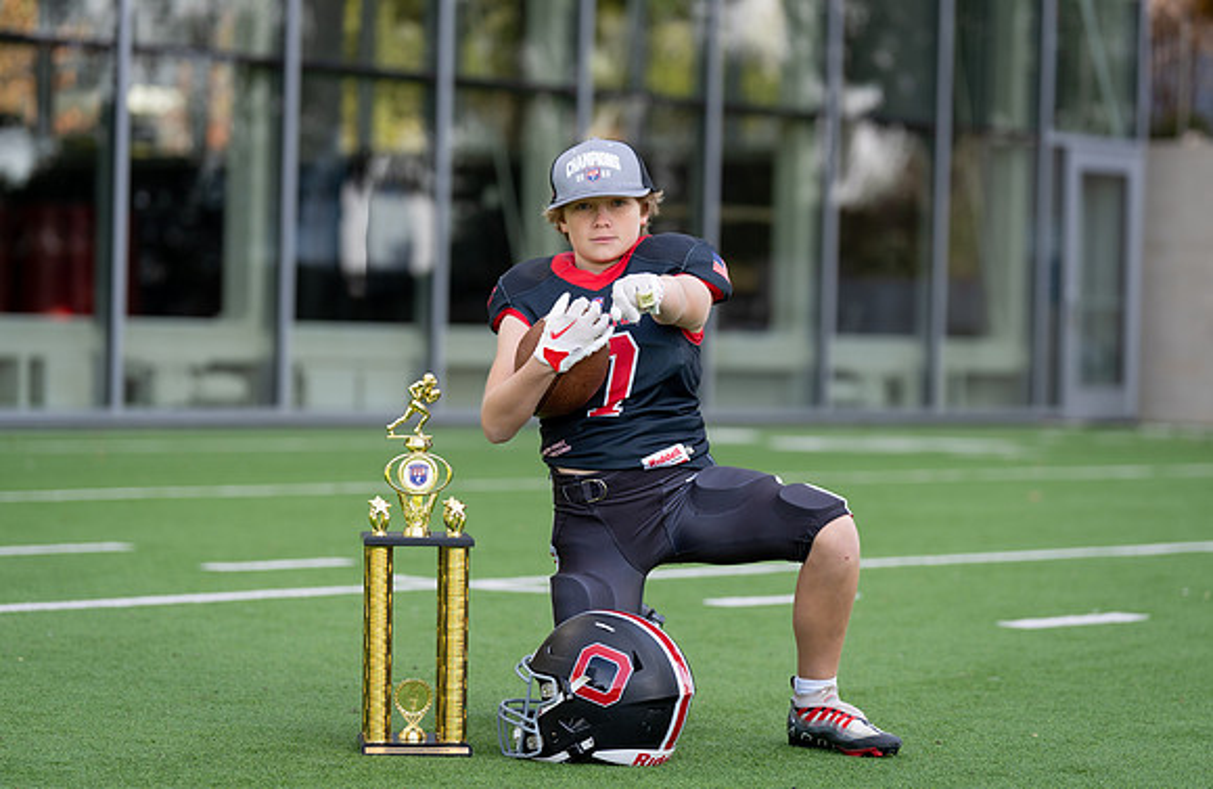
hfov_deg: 17.2
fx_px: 4012
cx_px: 627
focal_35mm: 120
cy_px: 376
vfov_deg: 11.2
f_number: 2.8
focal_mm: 111
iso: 100
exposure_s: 1/400
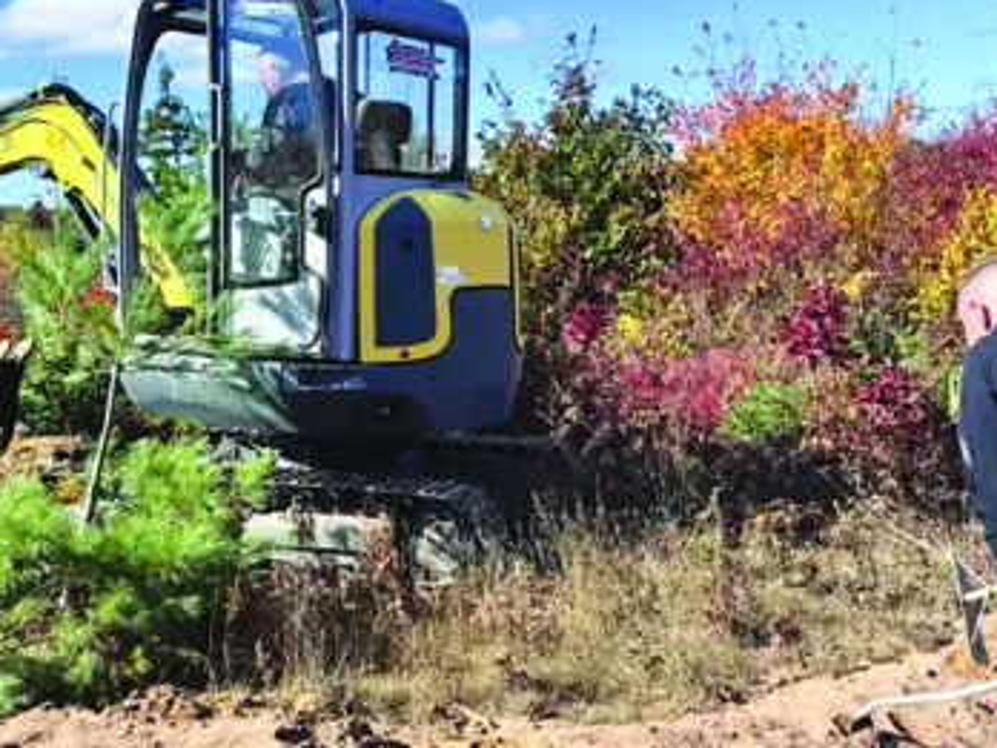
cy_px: 341
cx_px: 520
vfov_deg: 31.5
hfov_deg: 41.2
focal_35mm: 46
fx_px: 1325
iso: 80
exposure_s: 1/3802
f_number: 1.78
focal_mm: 6.76
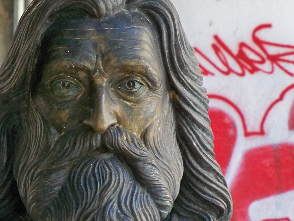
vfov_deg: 5.0
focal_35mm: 298
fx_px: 2531
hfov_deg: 6.6
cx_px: 100
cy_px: 183
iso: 250
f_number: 4.3
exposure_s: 1/40
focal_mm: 25.8
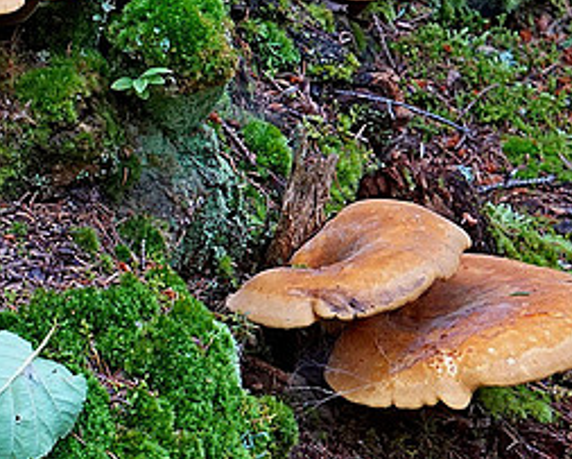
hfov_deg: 5.4
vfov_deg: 4.3
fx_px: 6069
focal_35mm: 358
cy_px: 153
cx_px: 219
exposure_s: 1/50
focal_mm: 111
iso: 1000
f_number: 13
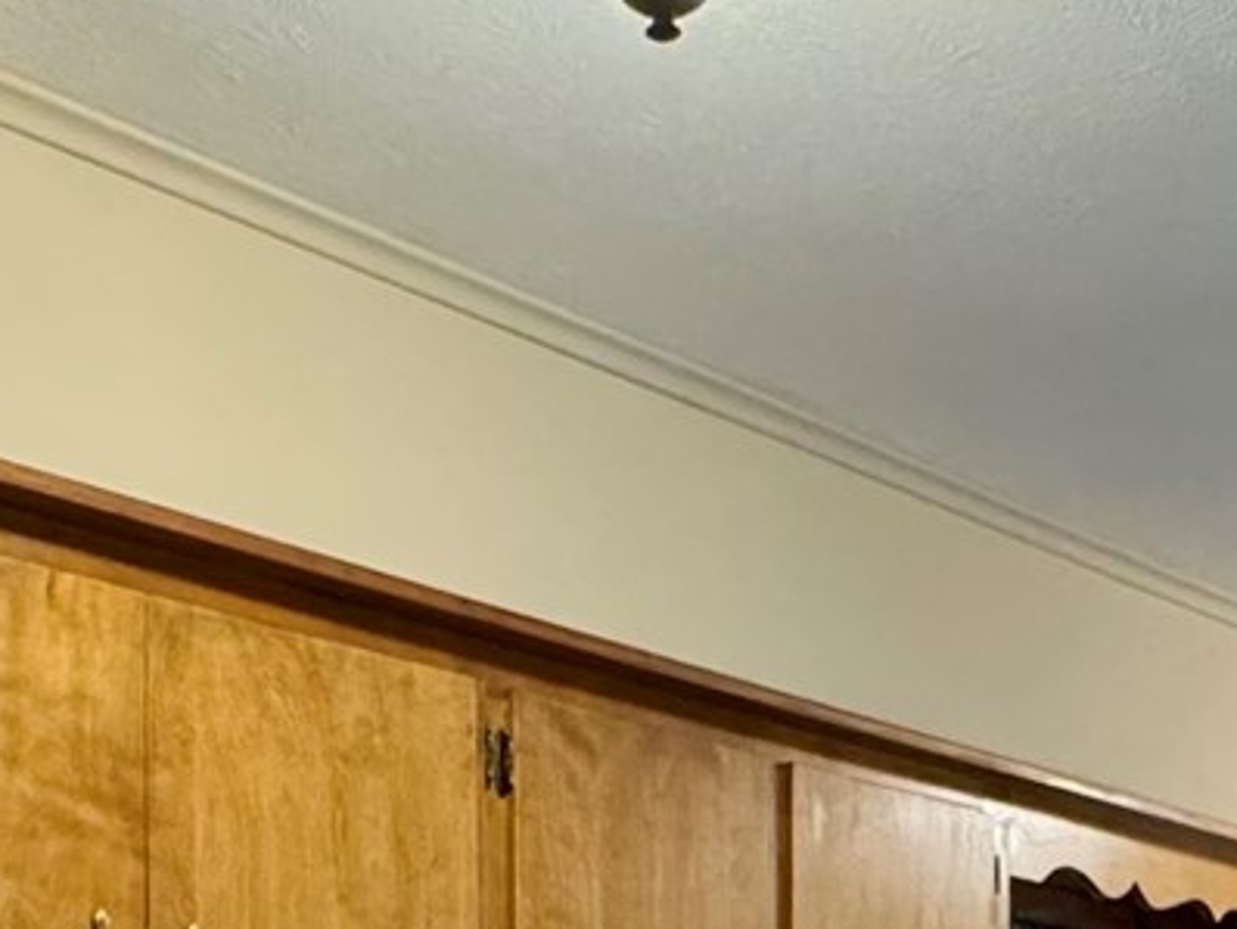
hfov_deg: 26.9
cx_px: 761
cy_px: 1345
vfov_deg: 18.4
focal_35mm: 72
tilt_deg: -1.5
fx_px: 2574
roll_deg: +0.4
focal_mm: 2.22
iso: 500
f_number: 2.2
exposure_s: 1/60
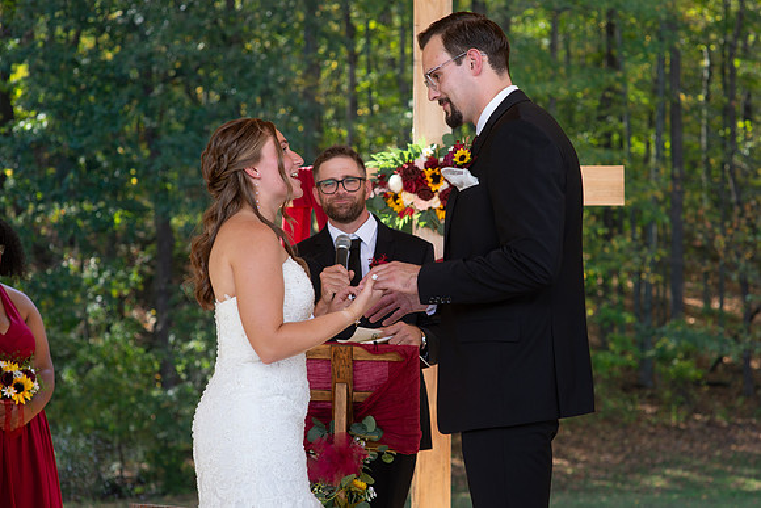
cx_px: 402
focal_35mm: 99
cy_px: 279
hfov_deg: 20.7
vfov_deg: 13.9
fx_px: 2088
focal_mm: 85
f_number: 5
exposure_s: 1/320
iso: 400
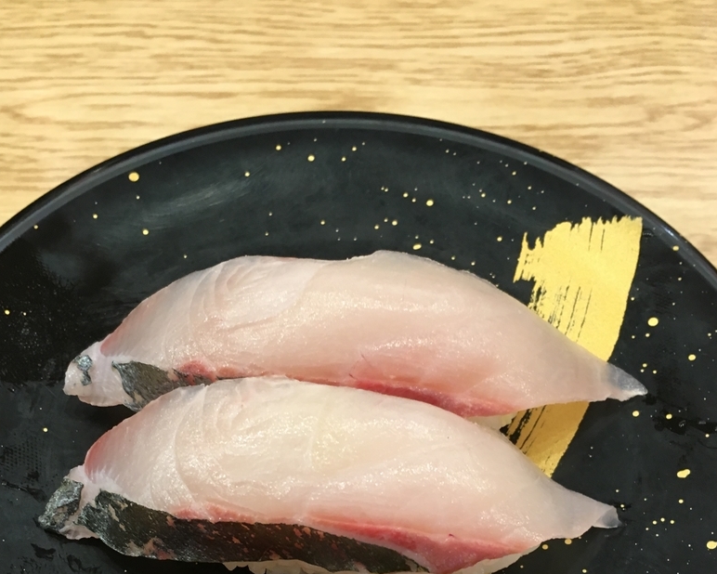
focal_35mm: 44
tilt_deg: -62.0
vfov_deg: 32.3
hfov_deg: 42.0
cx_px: 332
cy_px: 526
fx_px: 934
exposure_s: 1/30
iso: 100
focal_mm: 4.15
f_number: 2.2
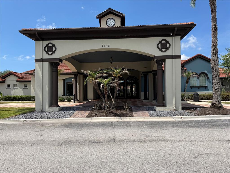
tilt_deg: +1.7
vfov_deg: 56.8
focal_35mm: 24
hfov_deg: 71.6
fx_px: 159
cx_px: 115
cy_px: 86
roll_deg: +1.1
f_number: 1.78
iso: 80
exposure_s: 1/5319
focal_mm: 6.76
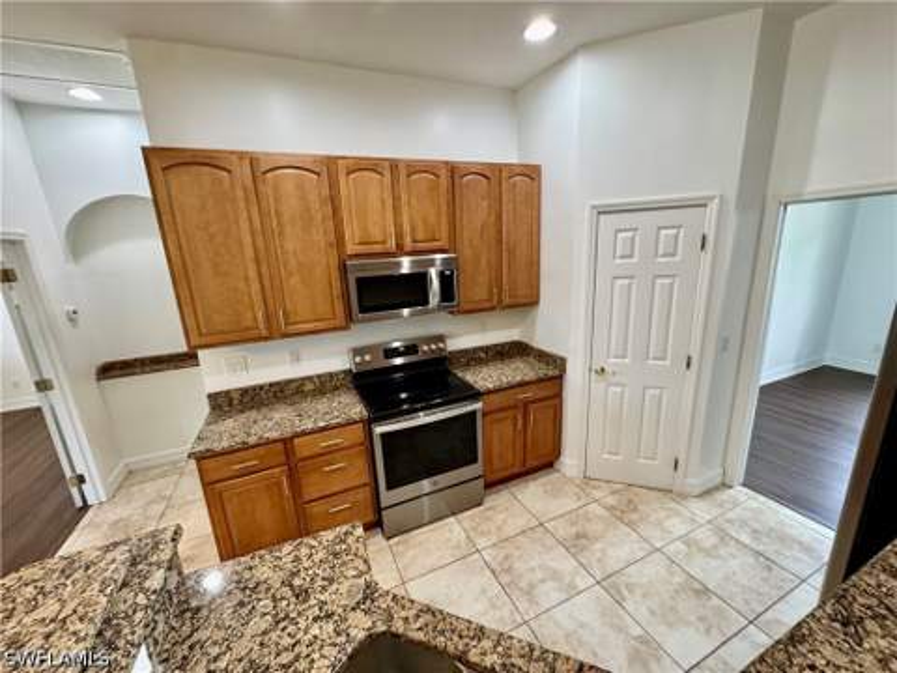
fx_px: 363
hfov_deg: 102.1
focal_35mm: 14
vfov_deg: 85.7
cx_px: 448
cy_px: 336
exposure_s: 1/60
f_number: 2.2
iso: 250
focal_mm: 2.22
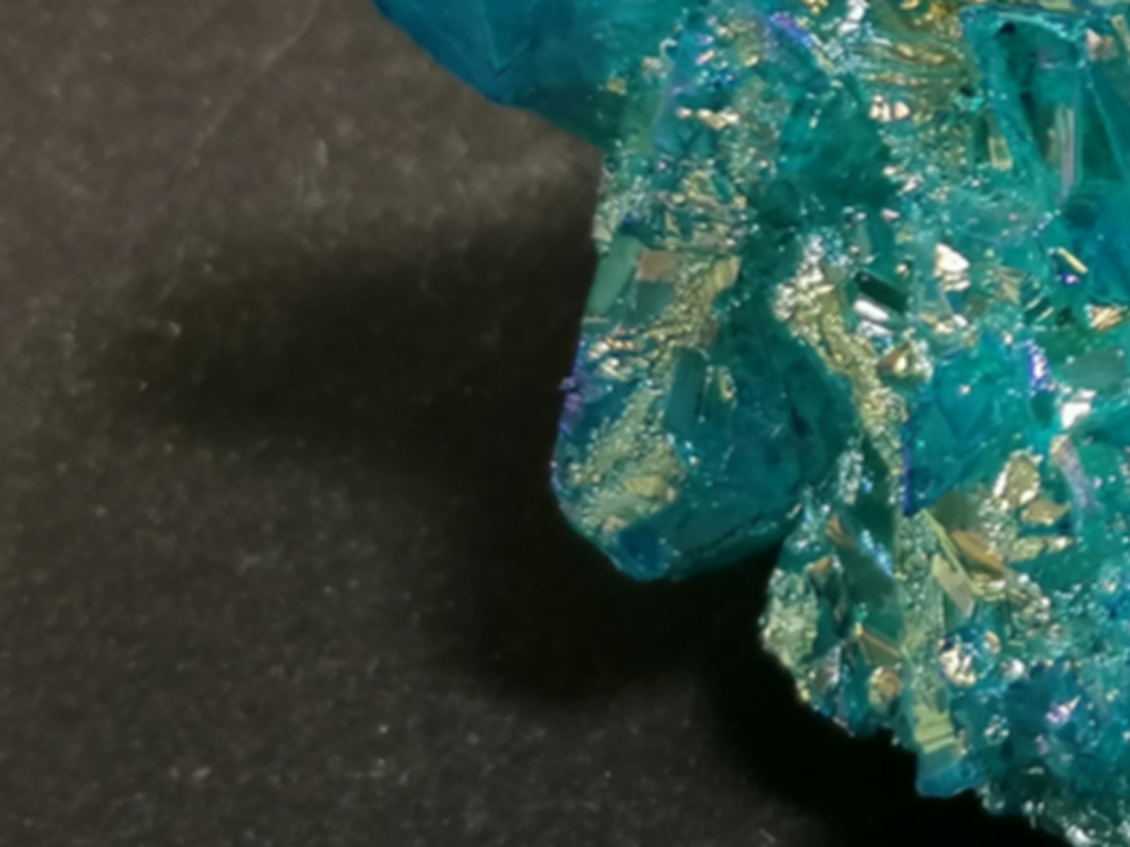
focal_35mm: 113
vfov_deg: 12.9
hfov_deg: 16.4
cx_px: 1508
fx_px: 3687
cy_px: -65
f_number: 1.8
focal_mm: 4.75
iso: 64
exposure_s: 1/50
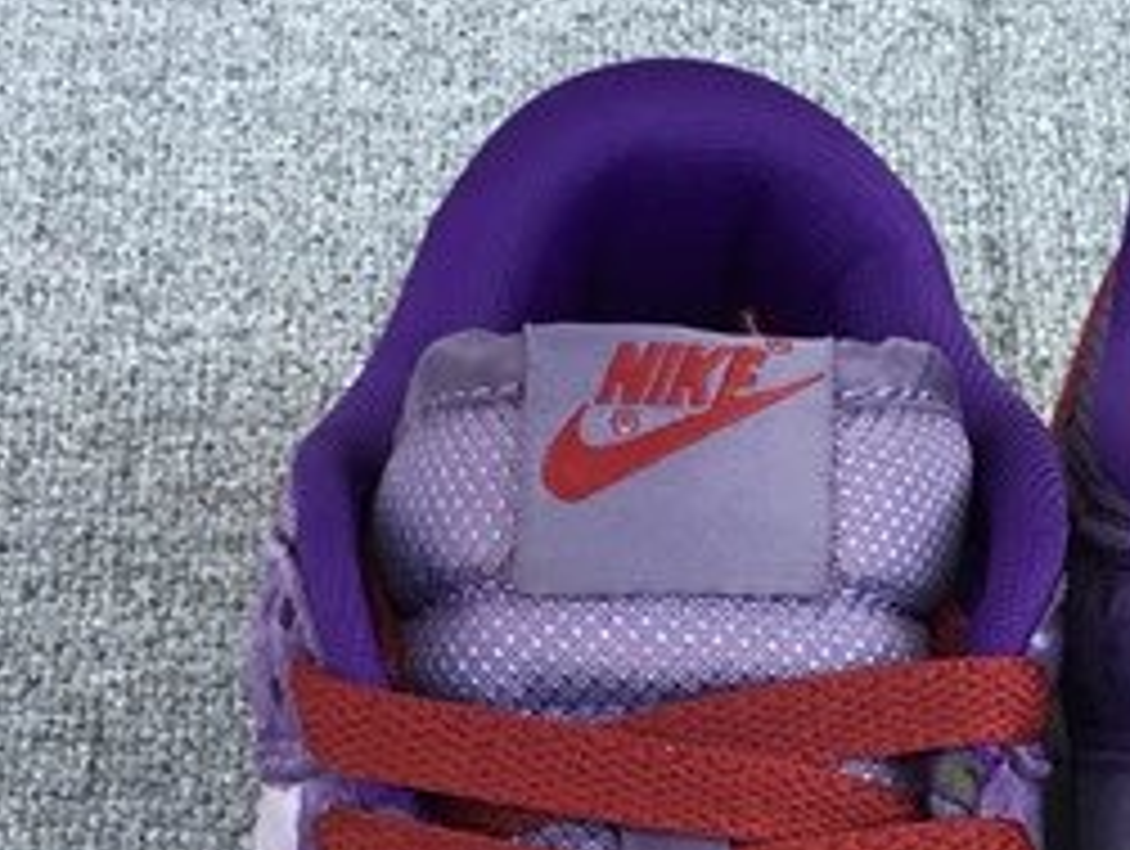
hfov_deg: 17.6
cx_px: 855
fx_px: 3629
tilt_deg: -51.1
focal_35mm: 111
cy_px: 1140
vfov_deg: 12.9
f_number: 2.4
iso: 25
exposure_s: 1/100
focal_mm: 3.3
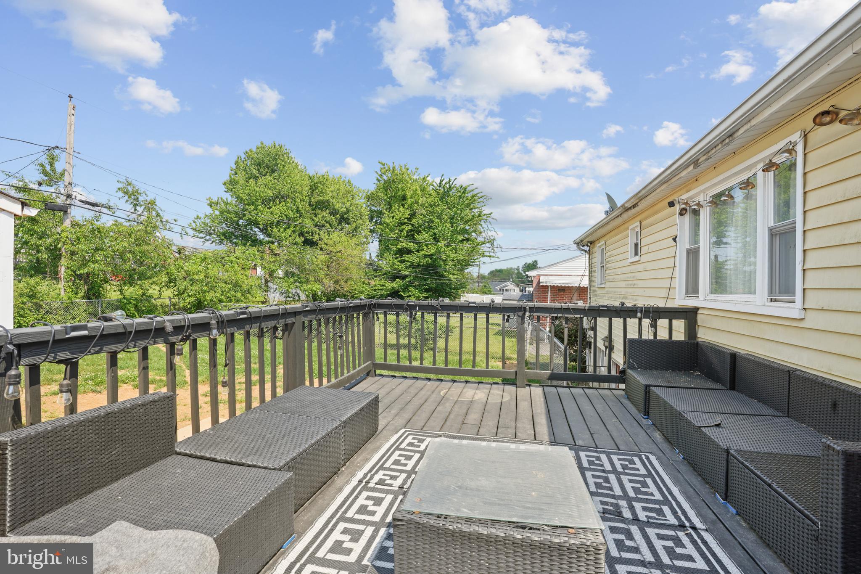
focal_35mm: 16
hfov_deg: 96.7
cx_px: 430
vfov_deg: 73.7
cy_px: 287
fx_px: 383
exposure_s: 1/30
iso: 100
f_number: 10
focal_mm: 16
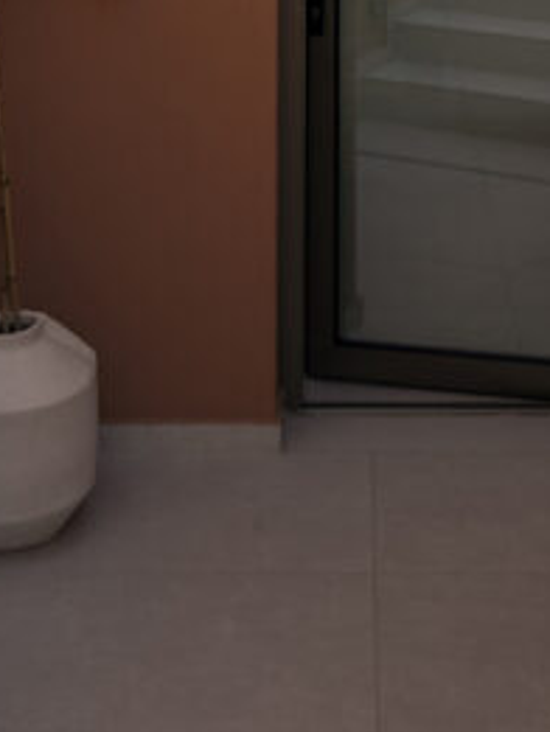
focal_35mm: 94
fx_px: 1990
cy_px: -367
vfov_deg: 18.5
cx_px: 320
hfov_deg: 15.7
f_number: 11
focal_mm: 30
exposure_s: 1/800
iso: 100
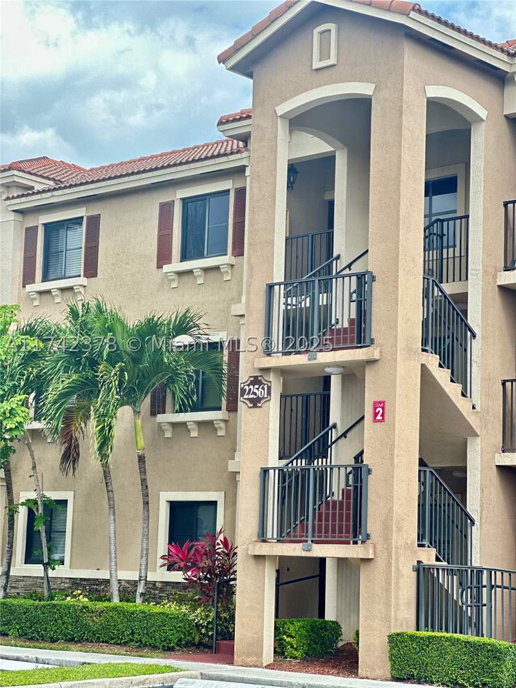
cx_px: 258
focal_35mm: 77
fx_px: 1530
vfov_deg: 25.3
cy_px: 344
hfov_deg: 19.1
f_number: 2.8
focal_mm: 9
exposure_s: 1/121
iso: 50
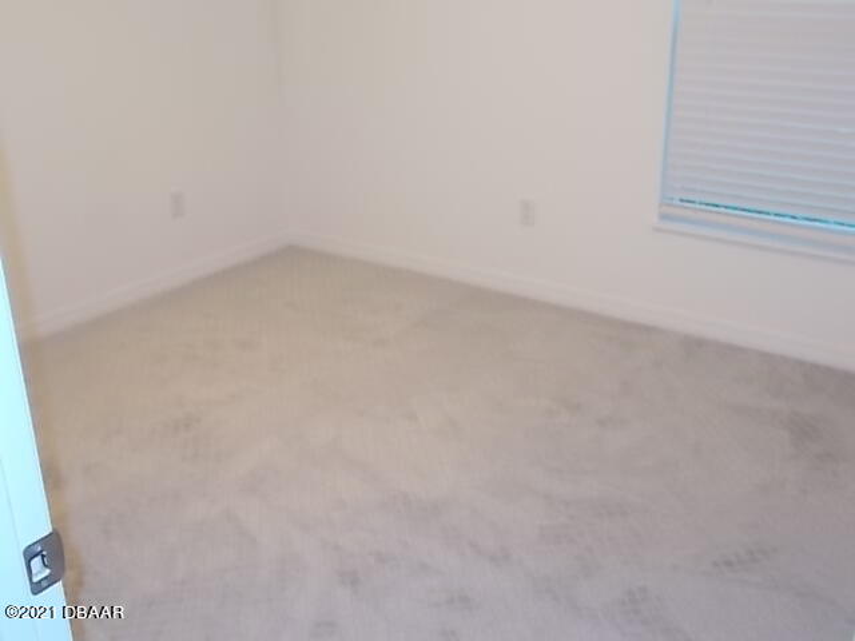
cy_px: 320
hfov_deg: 47.9
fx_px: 963
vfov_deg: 36.8
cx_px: 428
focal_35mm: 39
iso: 200
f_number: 3.9
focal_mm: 6.9
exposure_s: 1/30
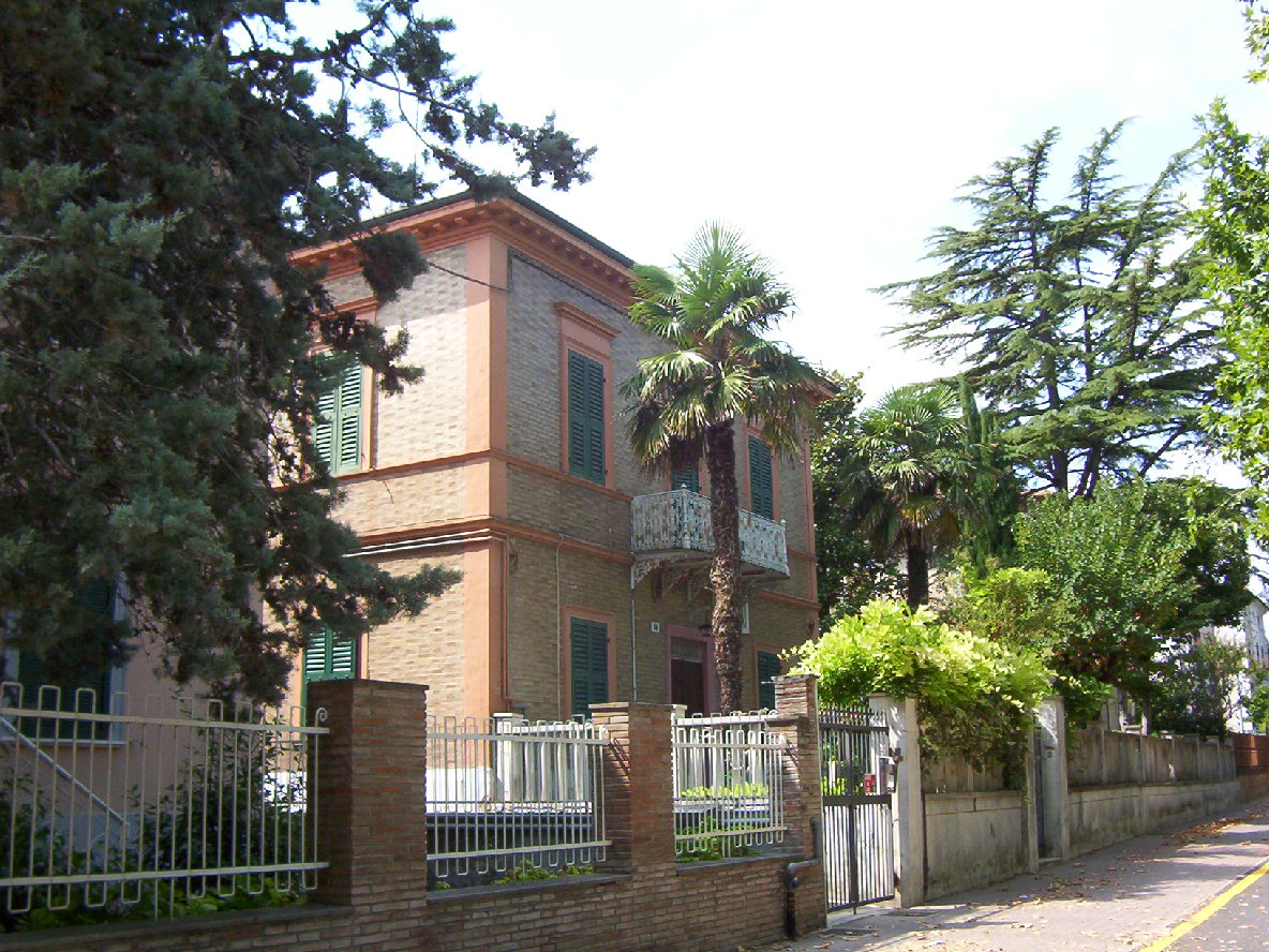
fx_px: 1320
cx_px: 634
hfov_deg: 51.4
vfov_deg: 39.7
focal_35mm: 36
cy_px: 476
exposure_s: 1/279
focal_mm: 5.54
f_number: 5.24
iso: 100
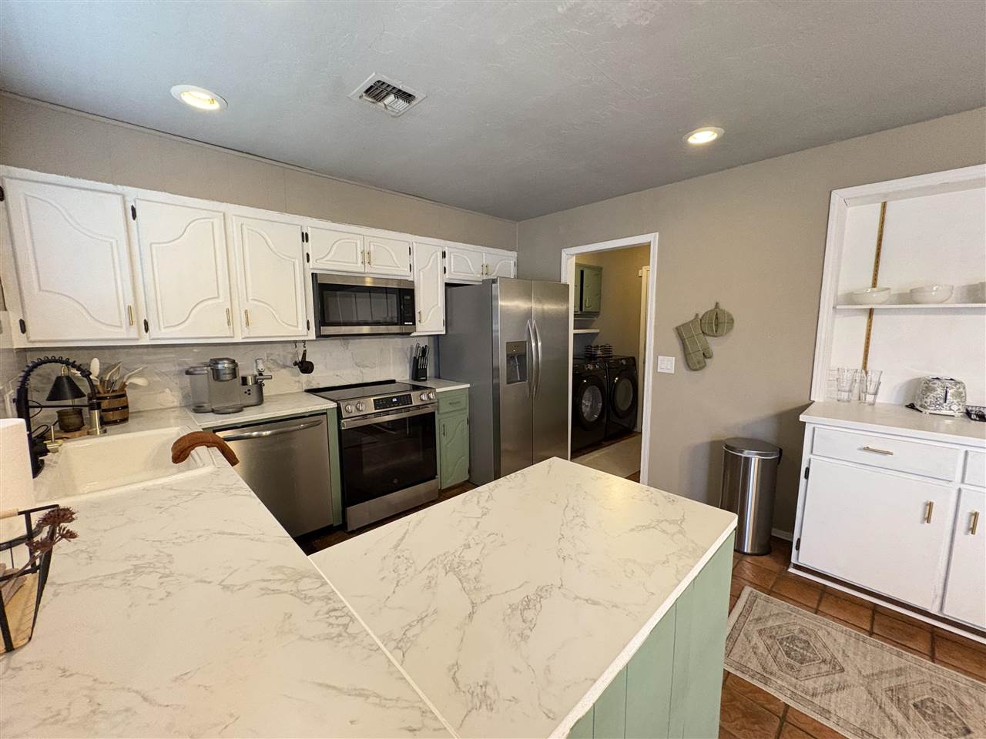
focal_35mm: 14
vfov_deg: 85.7
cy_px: 370
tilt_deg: -6.8
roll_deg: -0.2
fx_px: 399
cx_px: 493
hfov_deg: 102.1
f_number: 2.2
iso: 640
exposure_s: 1/60
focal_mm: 2.22
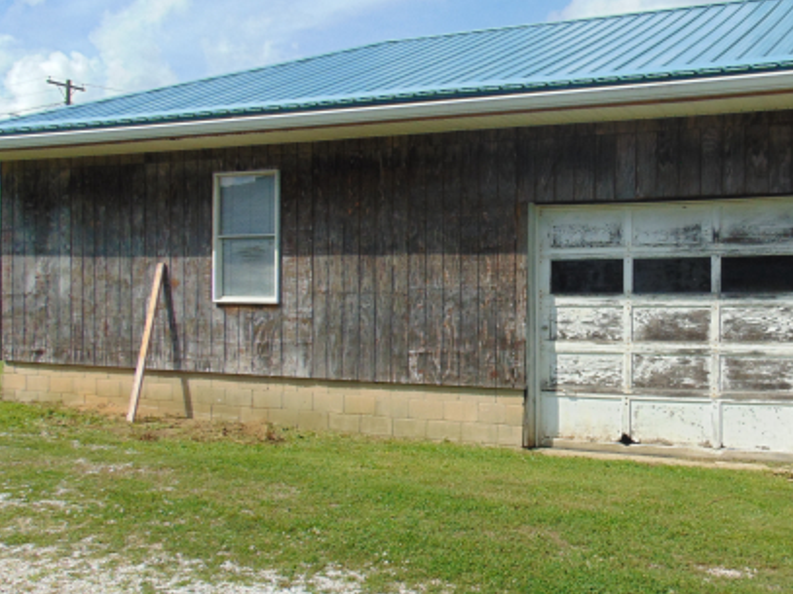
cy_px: 339
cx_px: 541
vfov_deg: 35.1
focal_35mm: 41
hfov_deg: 45.0
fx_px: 939
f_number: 7.7
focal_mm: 4.5
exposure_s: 1/250
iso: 80
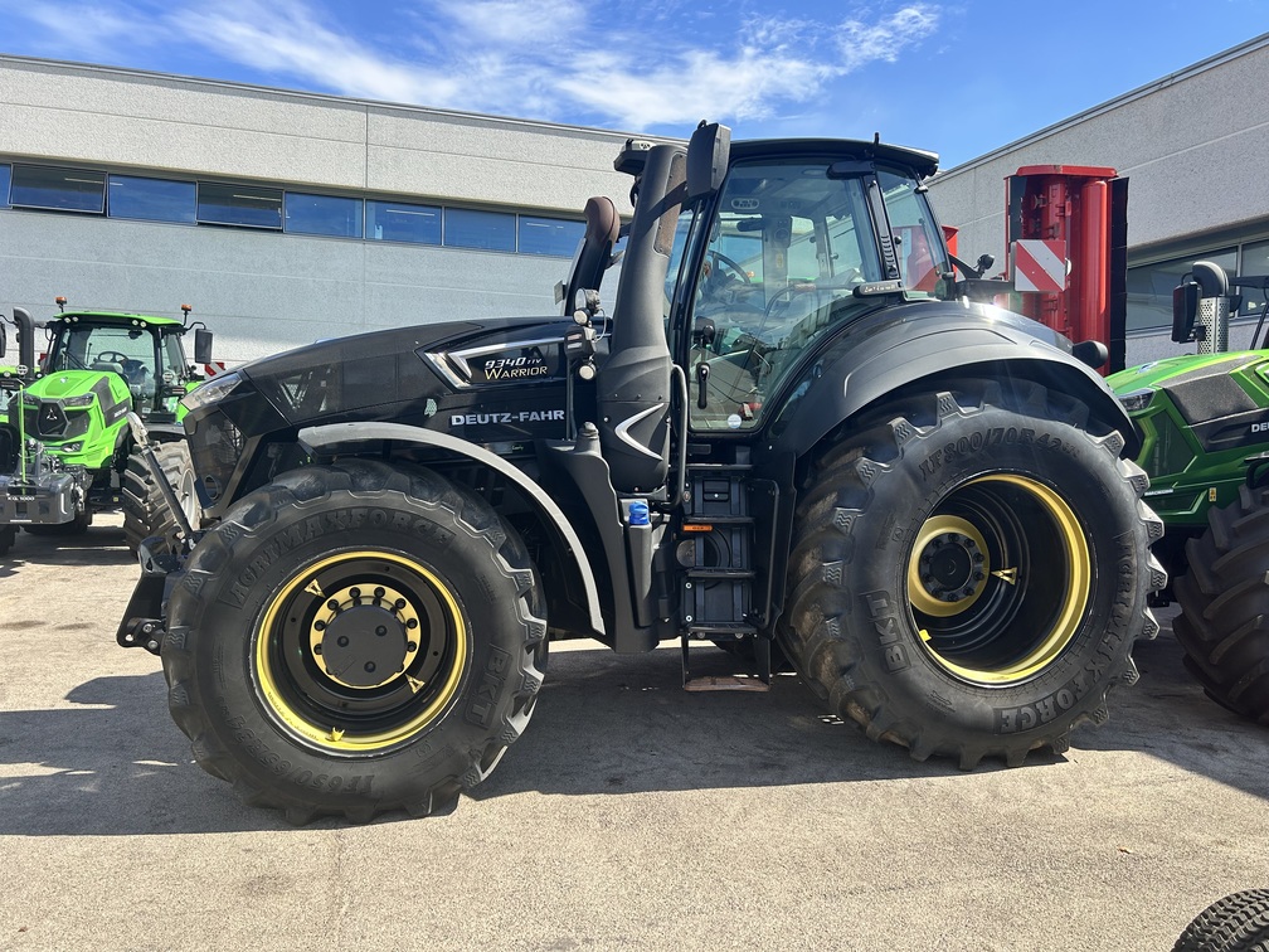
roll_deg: -1.5
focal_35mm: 26
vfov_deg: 53.1
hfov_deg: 67.3
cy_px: 476
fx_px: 953
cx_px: 634
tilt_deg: -1.9
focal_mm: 5.7
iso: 50
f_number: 1.5
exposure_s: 1/1751
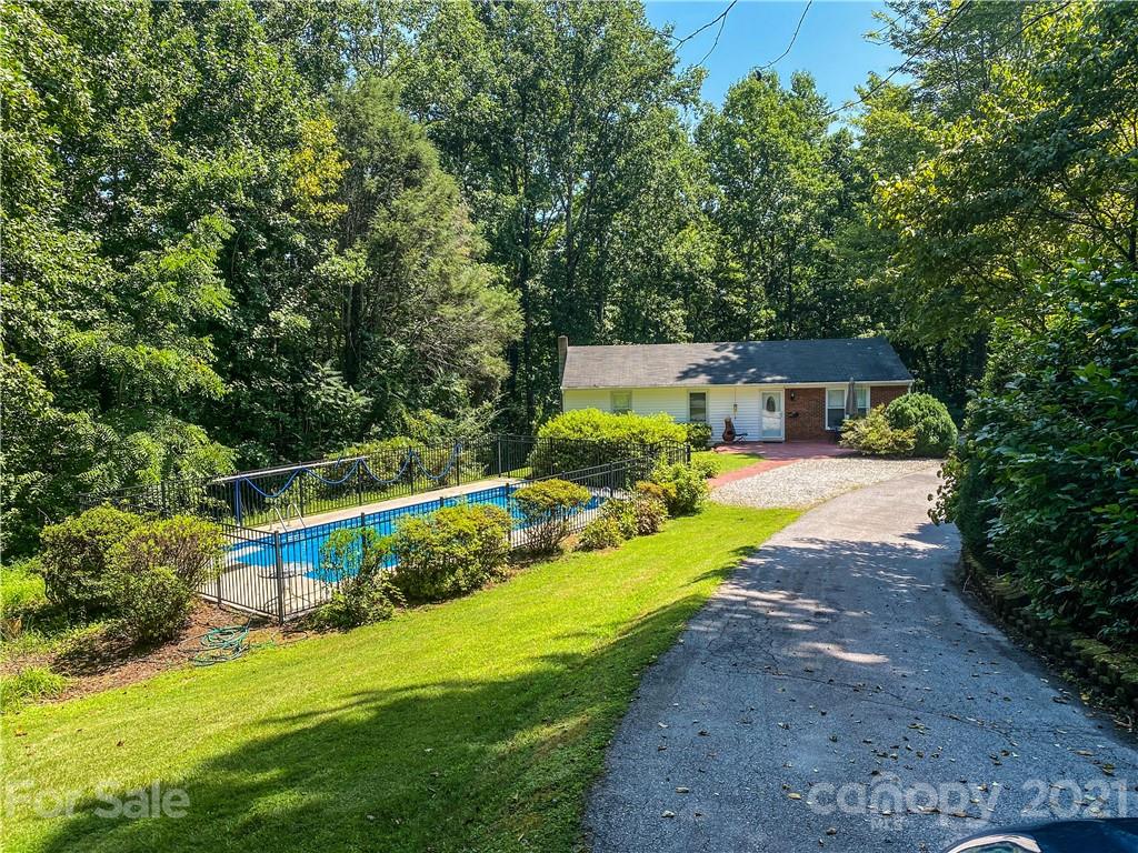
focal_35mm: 26
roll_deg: +1.3
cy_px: 426
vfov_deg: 53.1
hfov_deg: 67.3
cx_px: 569
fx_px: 855
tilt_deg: -5.7
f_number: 1.8
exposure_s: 1/890
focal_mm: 4.25
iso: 32
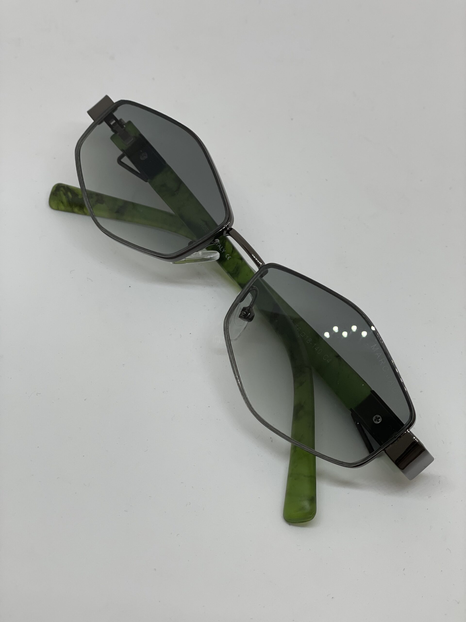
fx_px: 933
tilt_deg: -49.7
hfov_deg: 28.0
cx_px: 233
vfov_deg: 36.8
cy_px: 311
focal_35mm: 52
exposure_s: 1/122
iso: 50
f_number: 2
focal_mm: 6
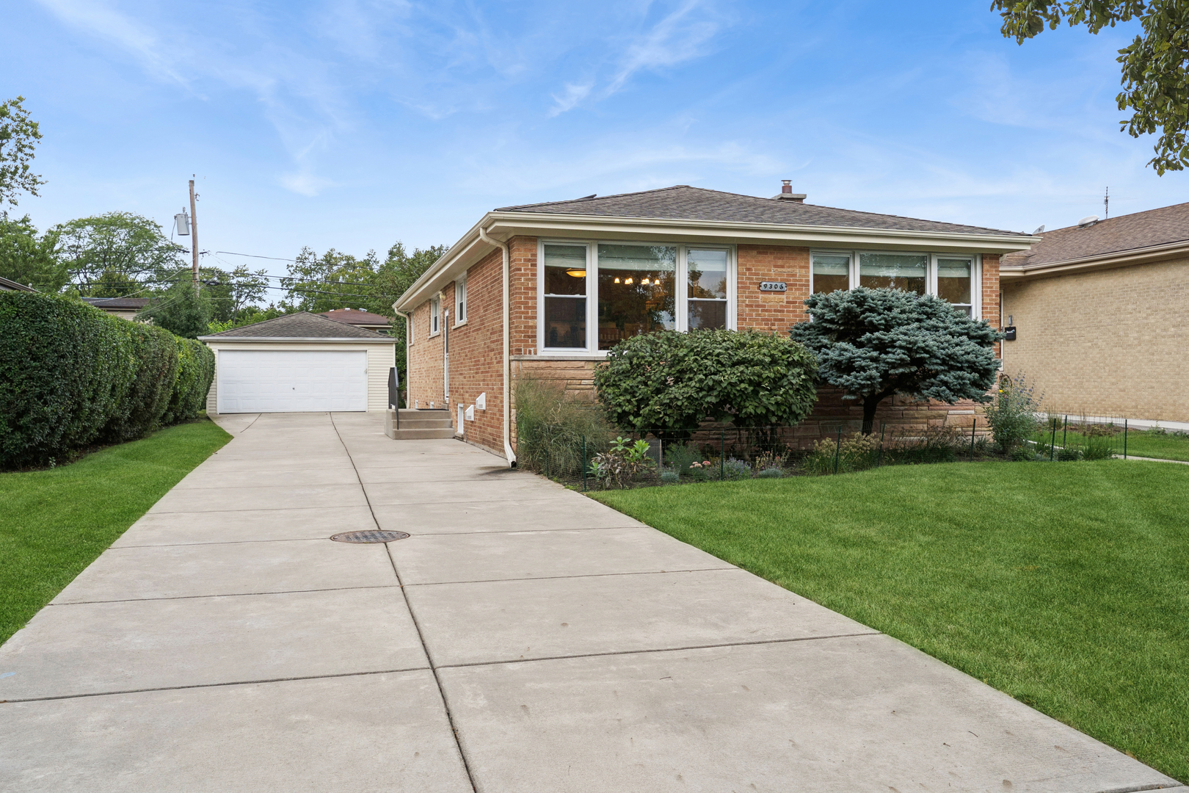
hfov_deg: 61.9
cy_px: 396
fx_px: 991
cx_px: 594
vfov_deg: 43.6
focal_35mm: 30
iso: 400
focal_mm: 30
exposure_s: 1/250
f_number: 8
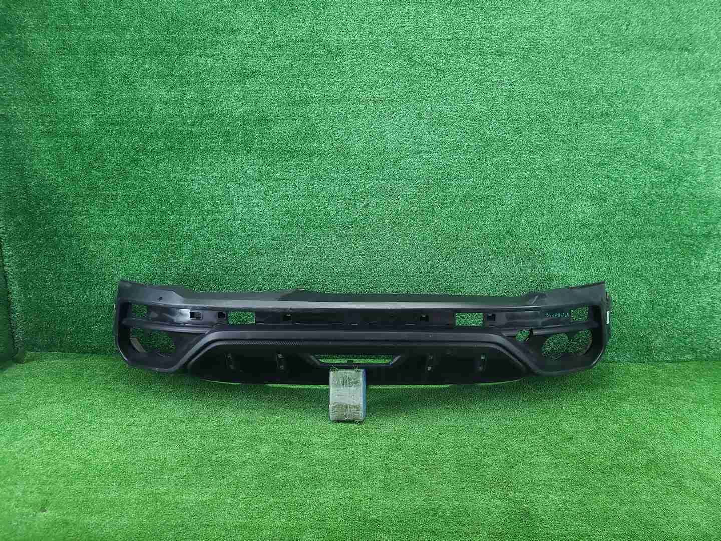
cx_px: 360
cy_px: 270
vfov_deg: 53.1
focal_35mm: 26
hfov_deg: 67.3
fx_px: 542
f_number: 1.8
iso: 198
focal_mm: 5.4
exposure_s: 1/50
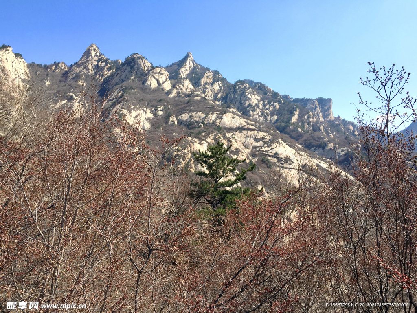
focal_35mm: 29
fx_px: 349
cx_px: 208
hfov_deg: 61.7
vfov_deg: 48.2
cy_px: 156
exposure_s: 1/1399
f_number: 2.2
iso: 25
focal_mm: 4.15
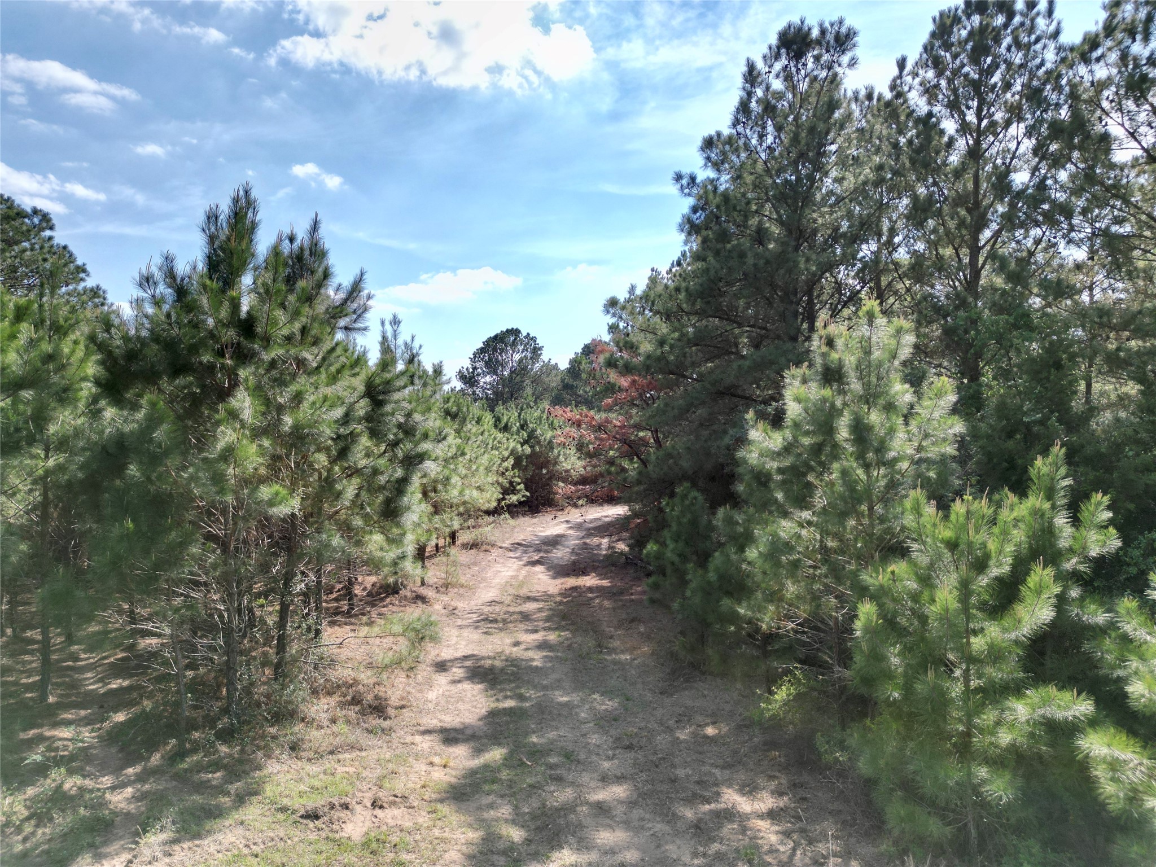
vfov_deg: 56.8
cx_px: 578
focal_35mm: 24
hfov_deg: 71.6
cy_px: 434
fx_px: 801
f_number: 1.7
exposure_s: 1/2500
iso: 100
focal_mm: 6.72
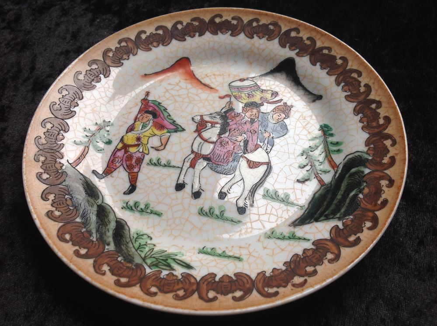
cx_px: 218
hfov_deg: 52.7
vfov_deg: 40.6
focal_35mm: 35
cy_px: 163
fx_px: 441
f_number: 2.4
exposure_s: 1/30
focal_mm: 4.28
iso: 50
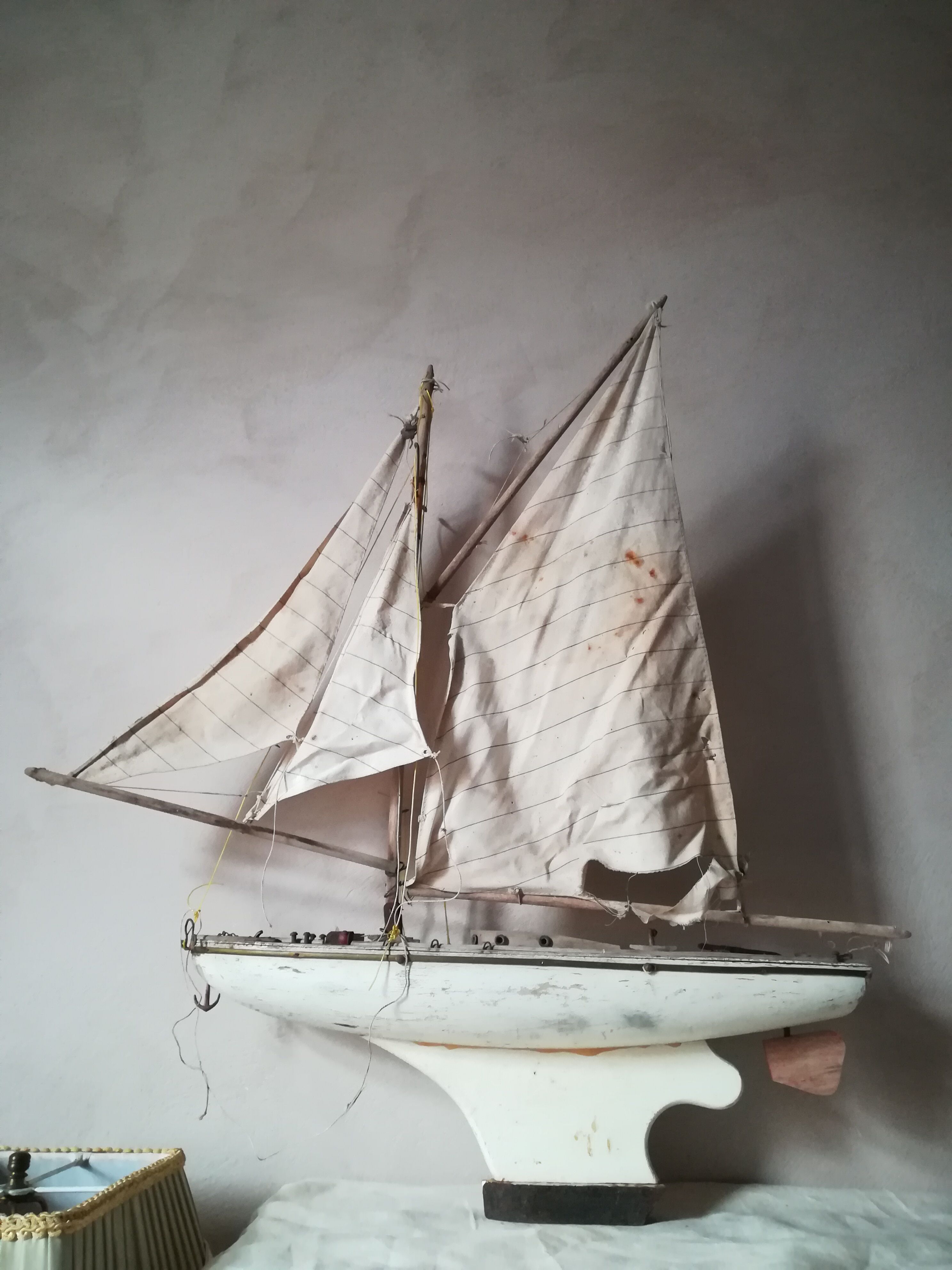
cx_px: 476
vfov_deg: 67.3
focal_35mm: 26
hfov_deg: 53.1
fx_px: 953
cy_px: 635
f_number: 2.2
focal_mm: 3.83
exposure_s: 1/20
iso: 500
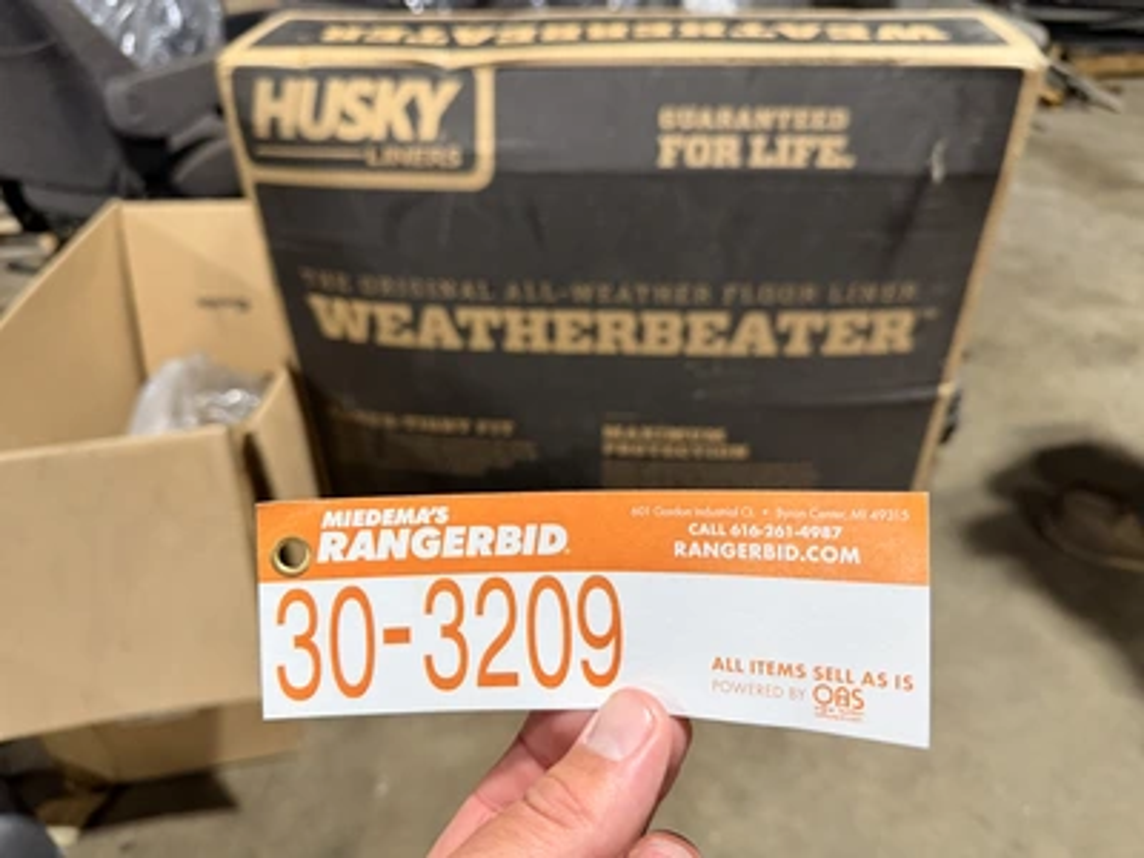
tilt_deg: -32.0
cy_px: 429
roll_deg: +2.5
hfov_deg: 71.6
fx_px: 793
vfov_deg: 56.8
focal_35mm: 24
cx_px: 572
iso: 400
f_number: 1.78
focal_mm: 6.76
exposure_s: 1/60
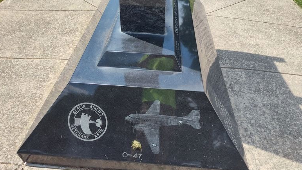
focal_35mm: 26
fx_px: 208
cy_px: 83
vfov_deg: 44.4
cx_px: 146
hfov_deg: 71.9
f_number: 1.8
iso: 100
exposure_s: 1/1173
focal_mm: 5.56
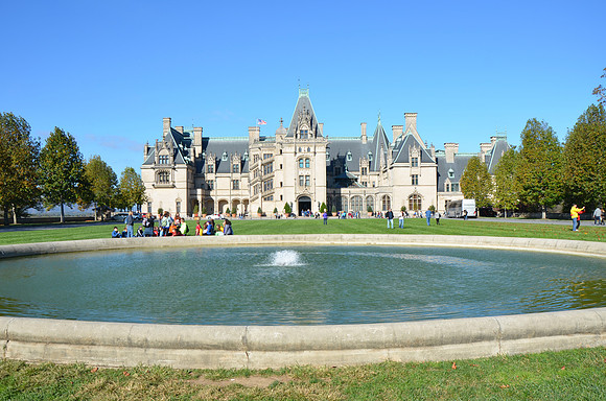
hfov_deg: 59.6
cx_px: 303
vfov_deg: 41.5
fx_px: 529
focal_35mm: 32
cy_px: 200
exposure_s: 1/250
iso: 100
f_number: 8
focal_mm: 21
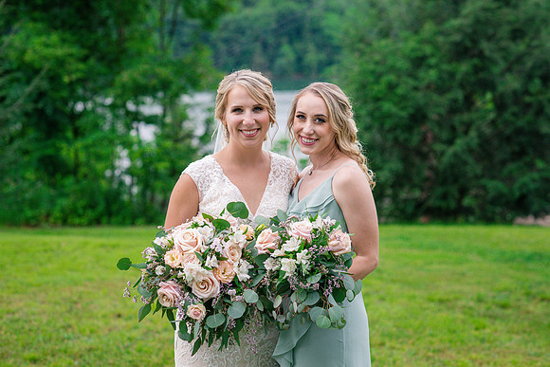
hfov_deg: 23.9
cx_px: 275
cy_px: 184
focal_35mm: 85
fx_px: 1299
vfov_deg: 16.1
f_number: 3.5
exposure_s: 1/3200
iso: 500
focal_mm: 85
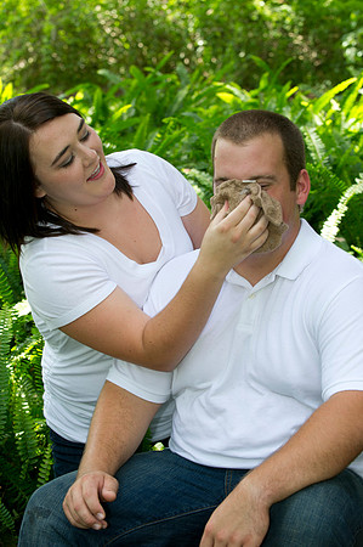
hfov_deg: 17.5
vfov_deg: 26.0
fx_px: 1182
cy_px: 274
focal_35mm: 78
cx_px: 182
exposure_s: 1/100
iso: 400
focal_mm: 78
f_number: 5
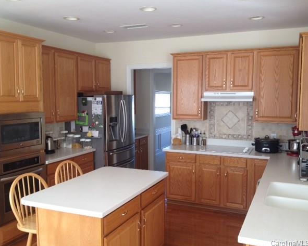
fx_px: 337
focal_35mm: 37
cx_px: 163
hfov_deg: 49.0
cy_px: 123
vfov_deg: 40.1
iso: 64
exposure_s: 1/60
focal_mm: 4.28
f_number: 2.4
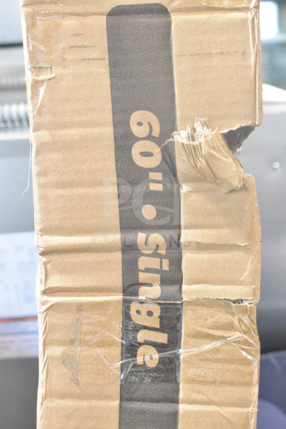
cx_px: 143
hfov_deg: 28.1
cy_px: 214
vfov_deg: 41.1
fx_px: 572
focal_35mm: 48
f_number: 6.3
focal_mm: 32
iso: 6400
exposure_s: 1/160
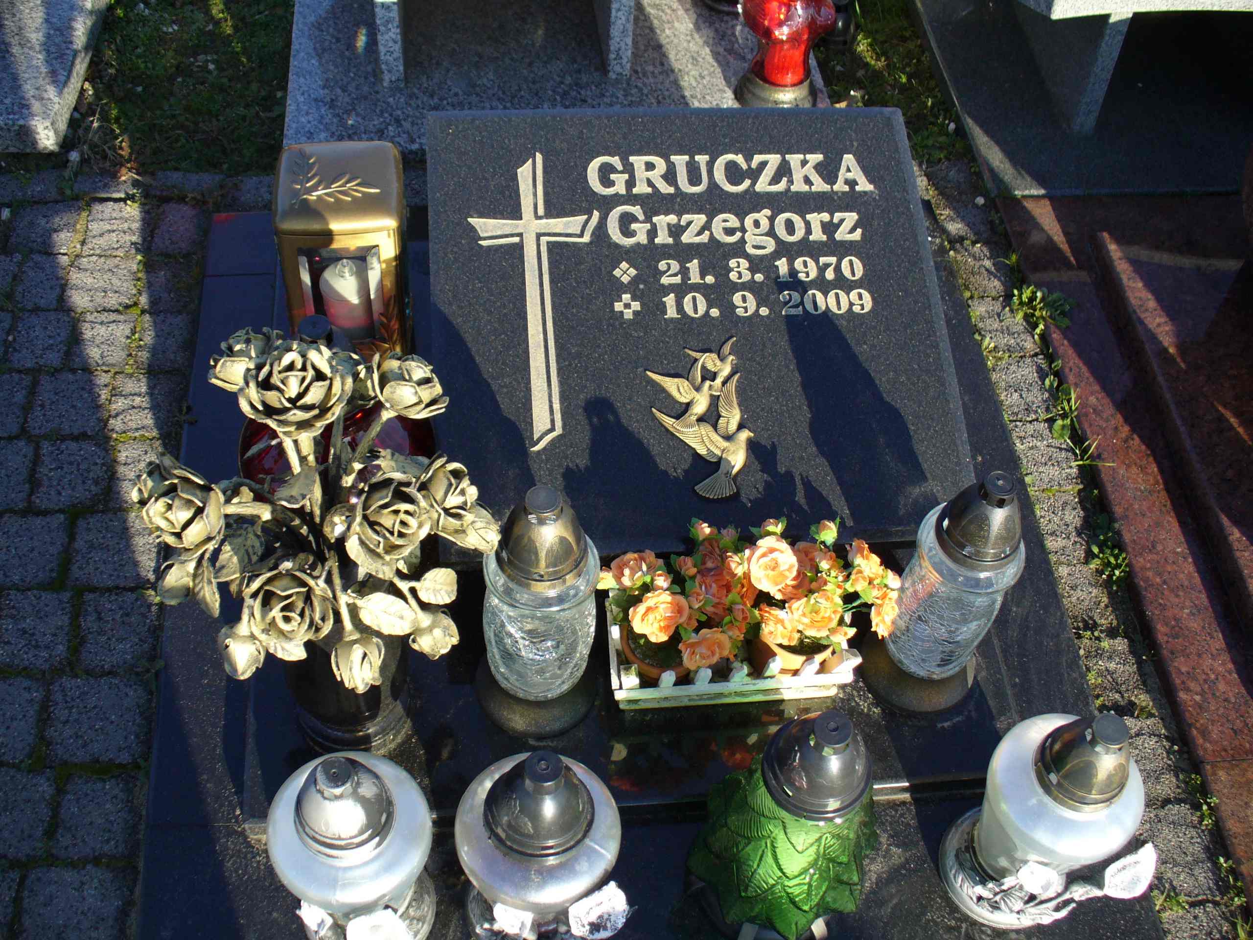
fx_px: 1339
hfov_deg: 50.1
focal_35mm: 37
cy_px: 470
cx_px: 626
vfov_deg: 38.7
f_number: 2.8
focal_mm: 6.1
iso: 80
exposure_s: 1/400
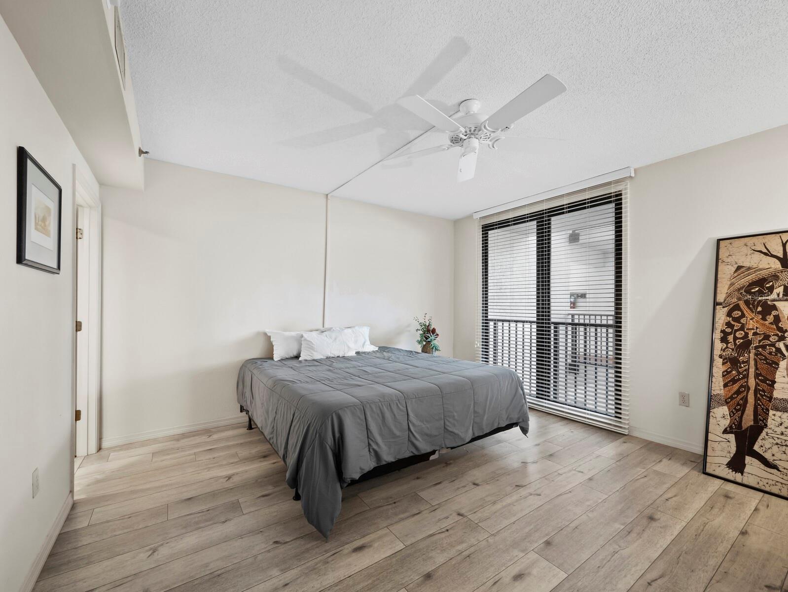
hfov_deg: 102.0
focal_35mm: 14
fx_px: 319
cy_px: 296
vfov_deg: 85.7
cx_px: 394
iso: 400
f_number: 11
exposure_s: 2
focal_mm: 7
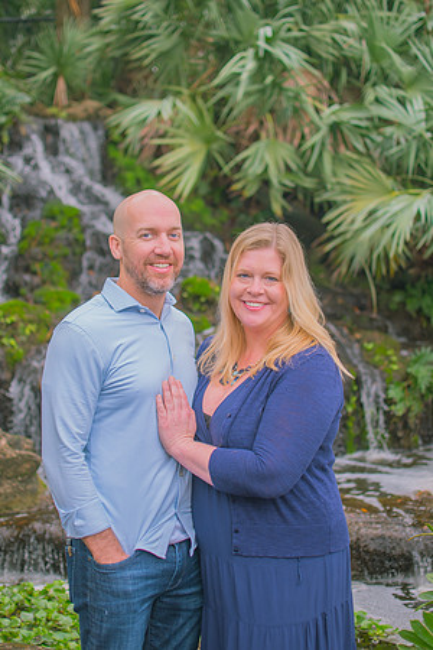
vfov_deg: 38.2
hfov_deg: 26.0
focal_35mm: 52
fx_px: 938
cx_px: 216
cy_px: 325
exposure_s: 1/250
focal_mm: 35
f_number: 2.2
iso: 100
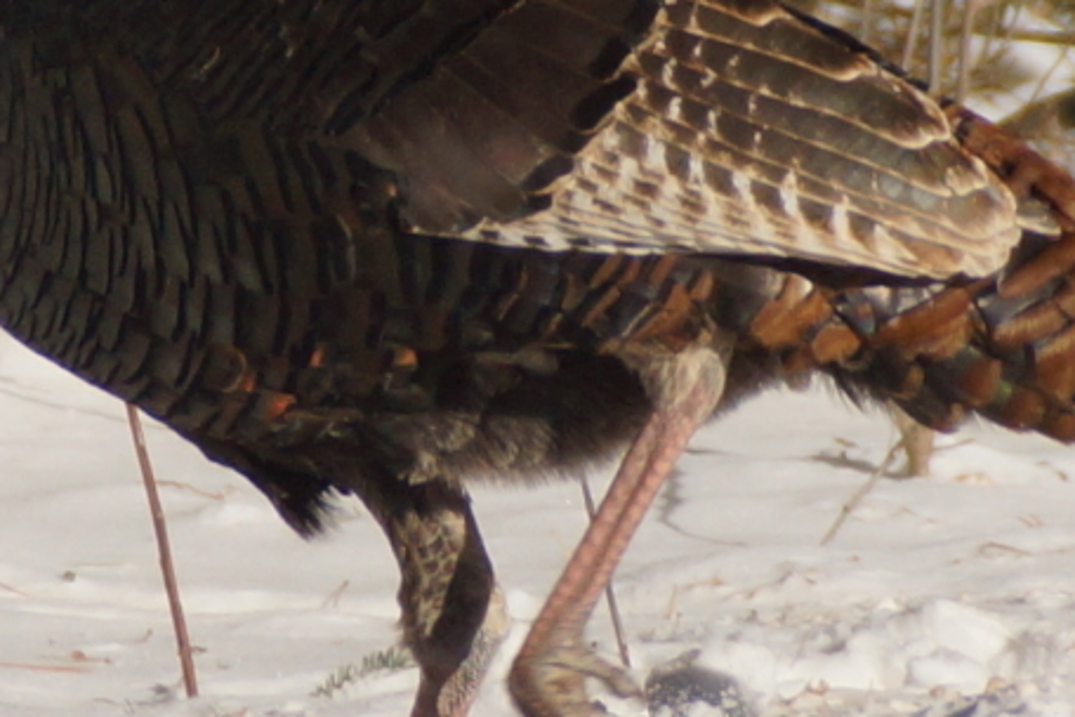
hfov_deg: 2.5
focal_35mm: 822
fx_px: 24544
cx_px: 535
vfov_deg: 1.7
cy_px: 241
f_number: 6.3
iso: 200
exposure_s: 1/400
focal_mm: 250
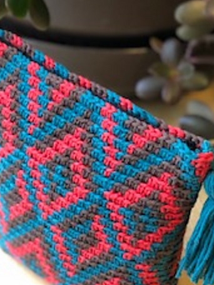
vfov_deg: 24.3
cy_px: 195
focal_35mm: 80
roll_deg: -0.2
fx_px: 659
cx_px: 90
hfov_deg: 18.4
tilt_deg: -42.7
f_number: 2.8
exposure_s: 1/30
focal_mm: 6.6
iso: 160
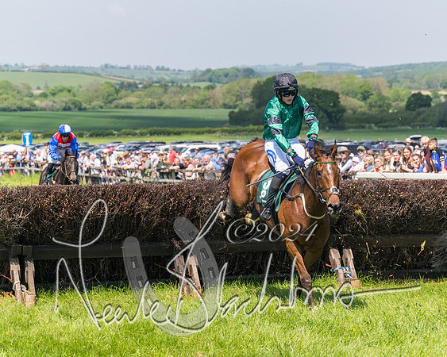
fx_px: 1754
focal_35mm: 133
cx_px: 249
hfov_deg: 14.5
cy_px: 176
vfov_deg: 11.6
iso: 400
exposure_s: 1/1600
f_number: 5
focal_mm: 98
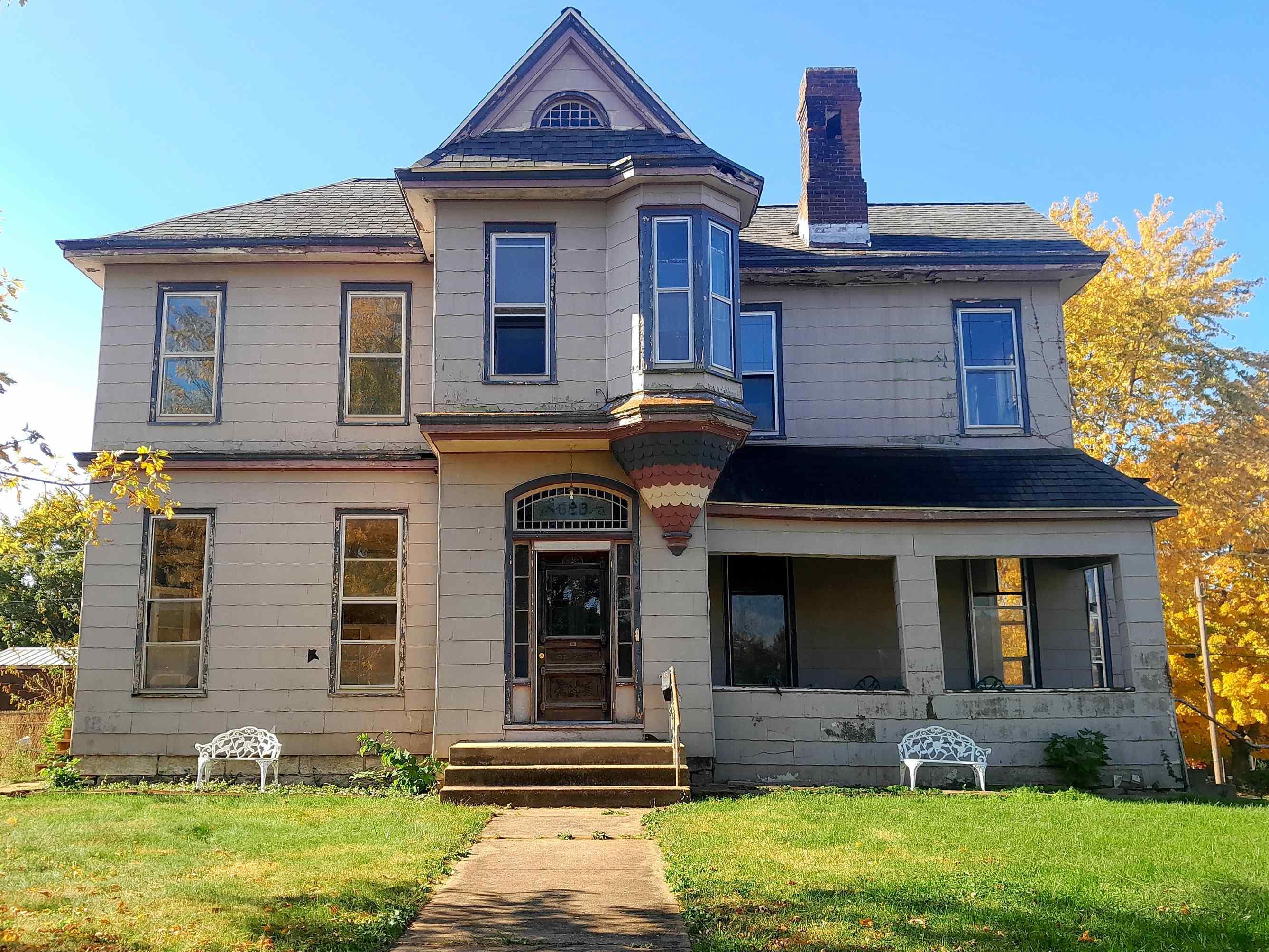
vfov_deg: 45.4
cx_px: 562
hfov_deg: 58.2
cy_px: 515
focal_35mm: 31
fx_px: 1136
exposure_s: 1/167
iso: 40
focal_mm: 4
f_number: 1.8
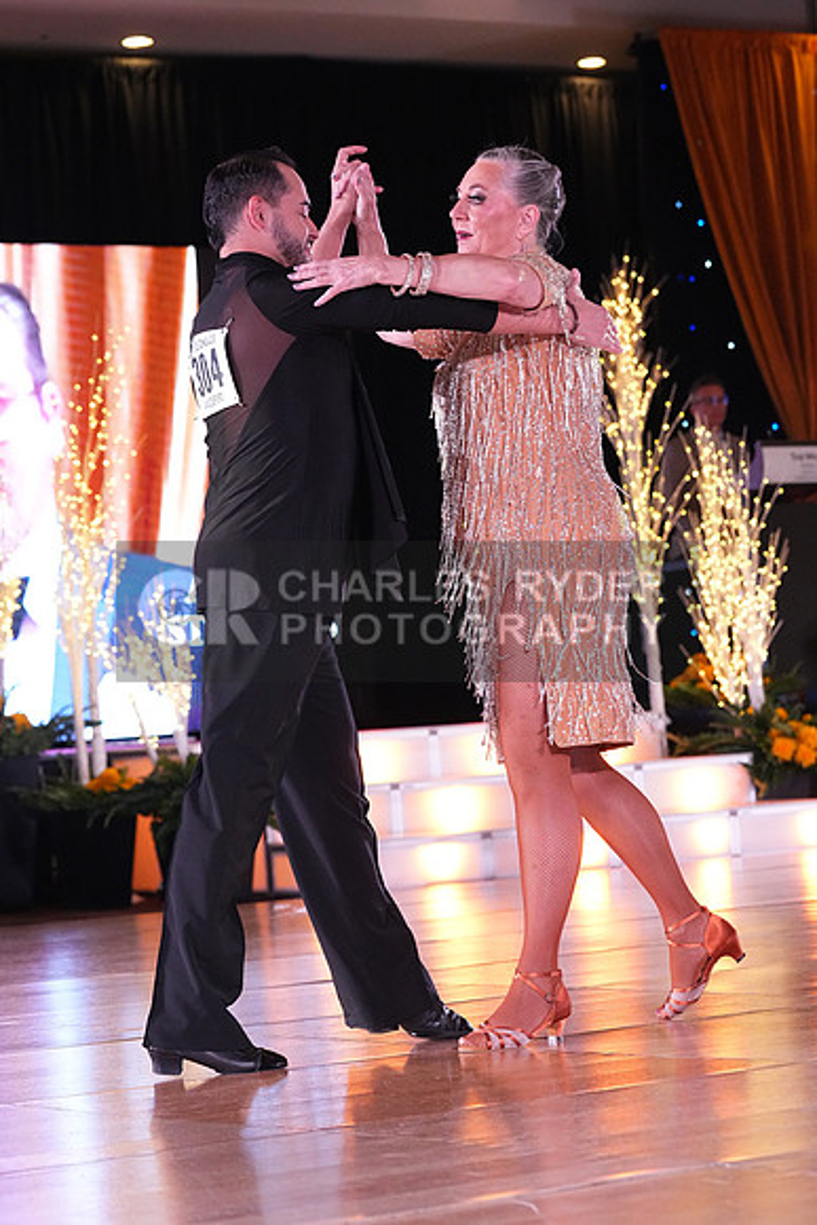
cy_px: 612
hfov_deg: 12.8
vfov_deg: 19.1
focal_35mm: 107
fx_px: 3640
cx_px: 408
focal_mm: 107
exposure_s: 1/400
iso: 8000
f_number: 5.6
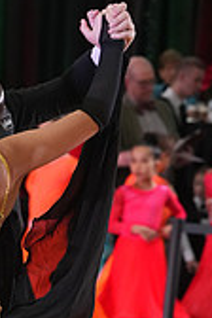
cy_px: 401
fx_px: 3904
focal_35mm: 442
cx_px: -44
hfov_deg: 3.1
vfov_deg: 4.6
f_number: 6.3
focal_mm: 128
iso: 4000
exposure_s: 1/200
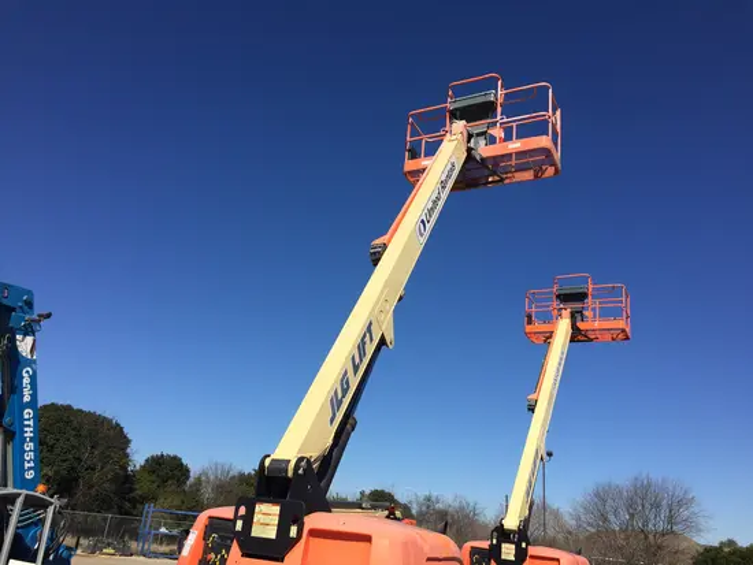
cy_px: 282
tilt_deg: +21.3
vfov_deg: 48.3
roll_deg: -7.0
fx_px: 631
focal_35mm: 29
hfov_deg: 61.6
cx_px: 376
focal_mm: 4.15
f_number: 2.2
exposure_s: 1/2825
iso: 32
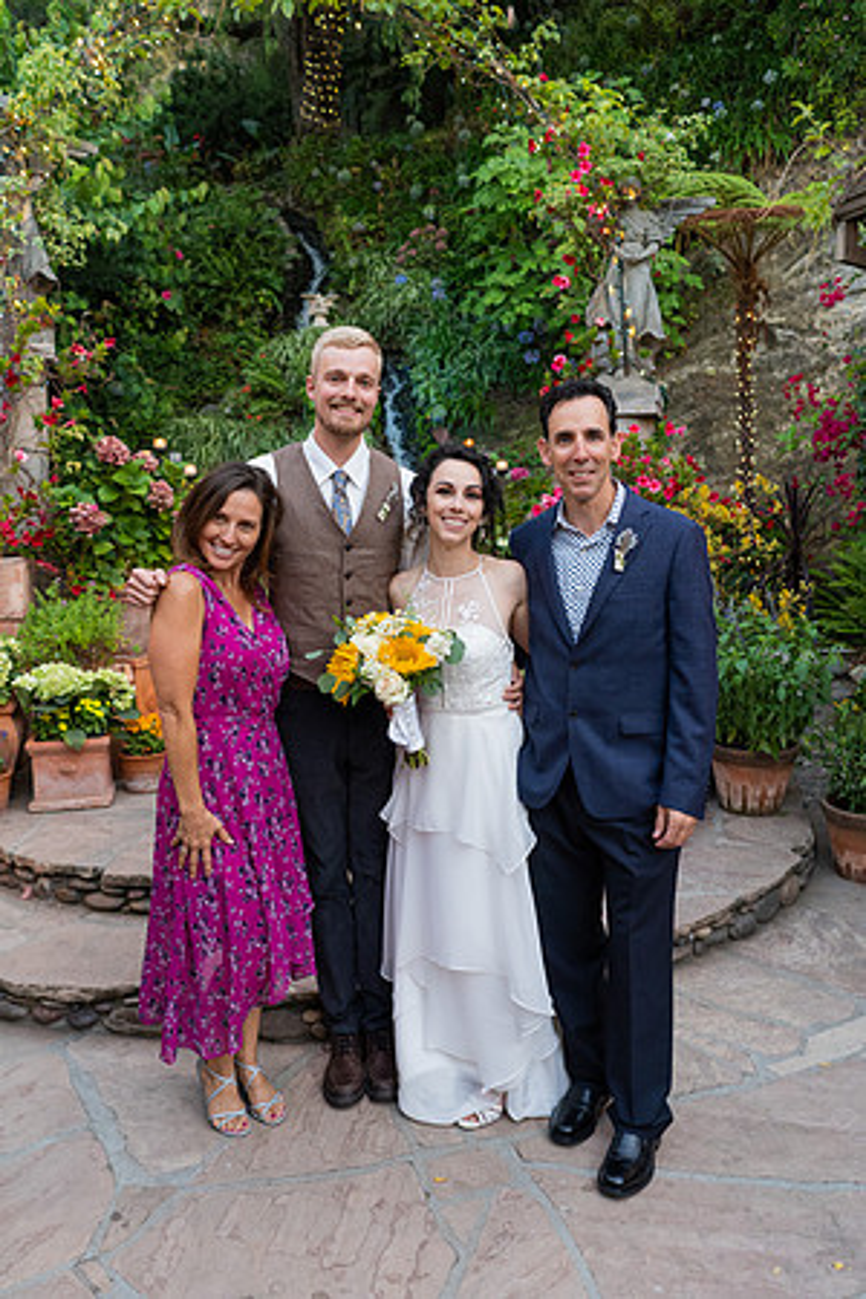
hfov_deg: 46.4
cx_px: 433
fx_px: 1010
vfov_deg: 65.5
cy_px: 650
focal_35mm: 28
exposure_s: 1/200
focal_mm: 28
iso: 500
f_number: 3.2
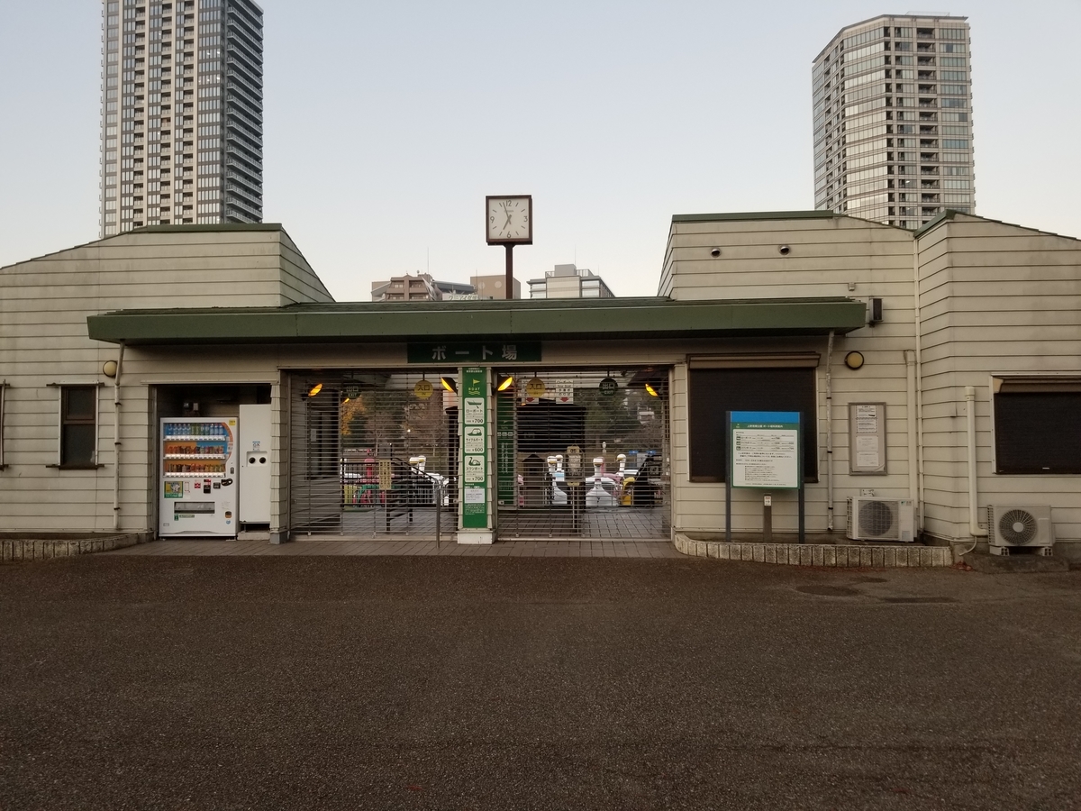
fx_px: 812
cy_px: 406
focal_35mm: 26
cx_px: 540
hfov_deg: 67.3
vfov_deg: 53.1
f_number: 1.7
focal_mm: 4.25
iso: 50
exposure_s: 1/153
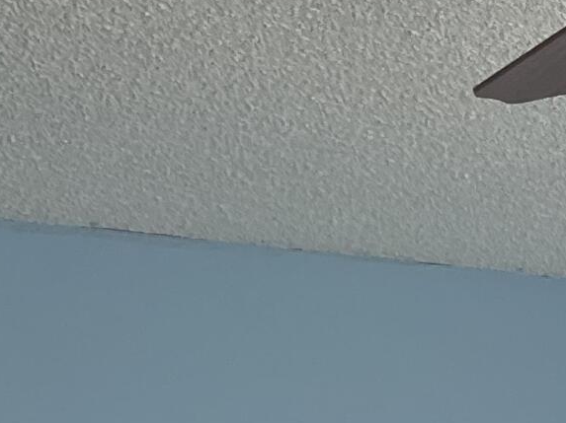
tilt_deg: -10.0
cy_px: 1065
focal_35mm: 131
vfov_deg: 9.8
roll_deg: +3.2
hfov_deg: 12.4
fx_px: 2141
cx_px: 1280
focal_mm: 5.1
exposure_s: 1/121
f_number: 1.6
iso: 100
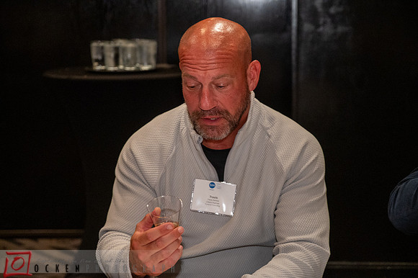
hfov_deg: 32.4
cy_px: 139
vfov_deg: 21.9
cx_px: 209
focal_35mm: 62
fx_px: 719
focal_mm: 62
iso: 5000
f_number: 4
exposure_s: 1/60
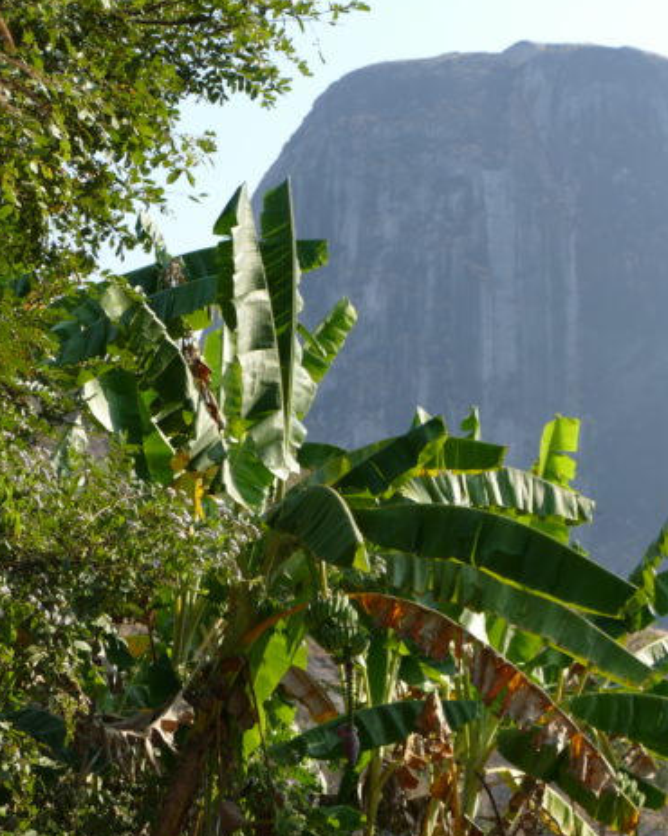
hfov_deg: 17.5
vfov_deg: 22.2
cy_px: 460
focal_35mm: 86
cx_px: 626
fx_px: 2127
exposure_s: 1/500
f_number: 4
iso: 125
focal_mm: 19.47
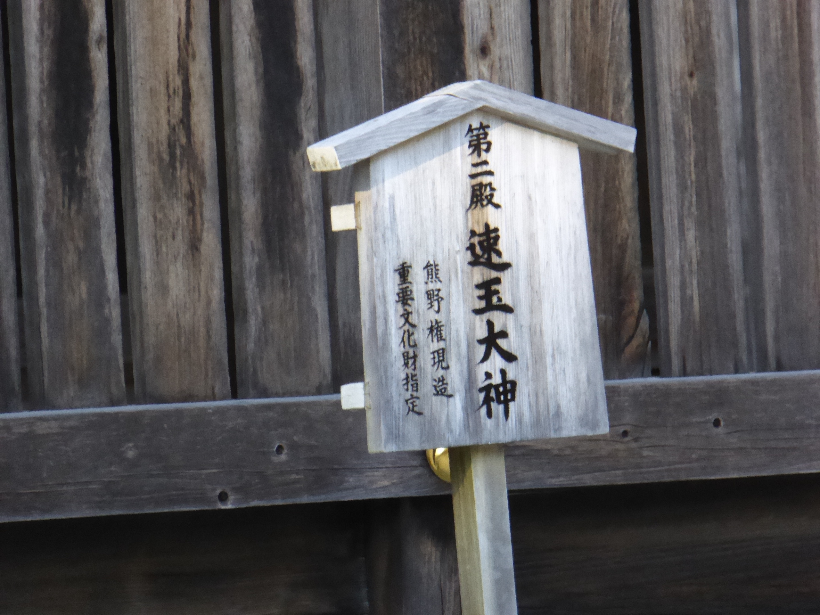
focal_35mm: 753
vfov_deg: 2.0
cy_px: 308
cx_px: 410
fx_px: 17837
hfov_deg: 2.6
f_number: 6.3
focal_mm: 121.5
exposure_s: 1/160
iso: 800
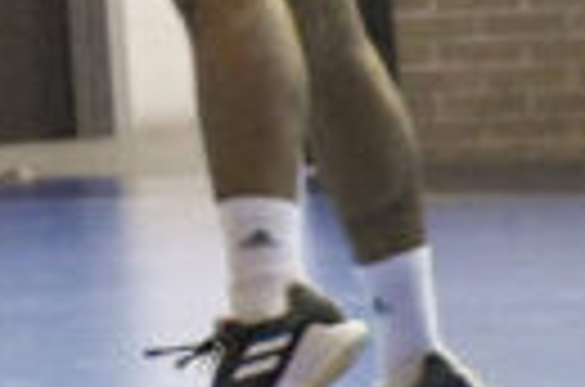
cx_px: -968
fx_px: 12385
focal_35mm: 764
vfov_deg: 1.8
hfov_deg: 2.7
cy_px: -279
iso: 8000
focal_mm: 86
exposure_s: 1/400
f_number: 5.6
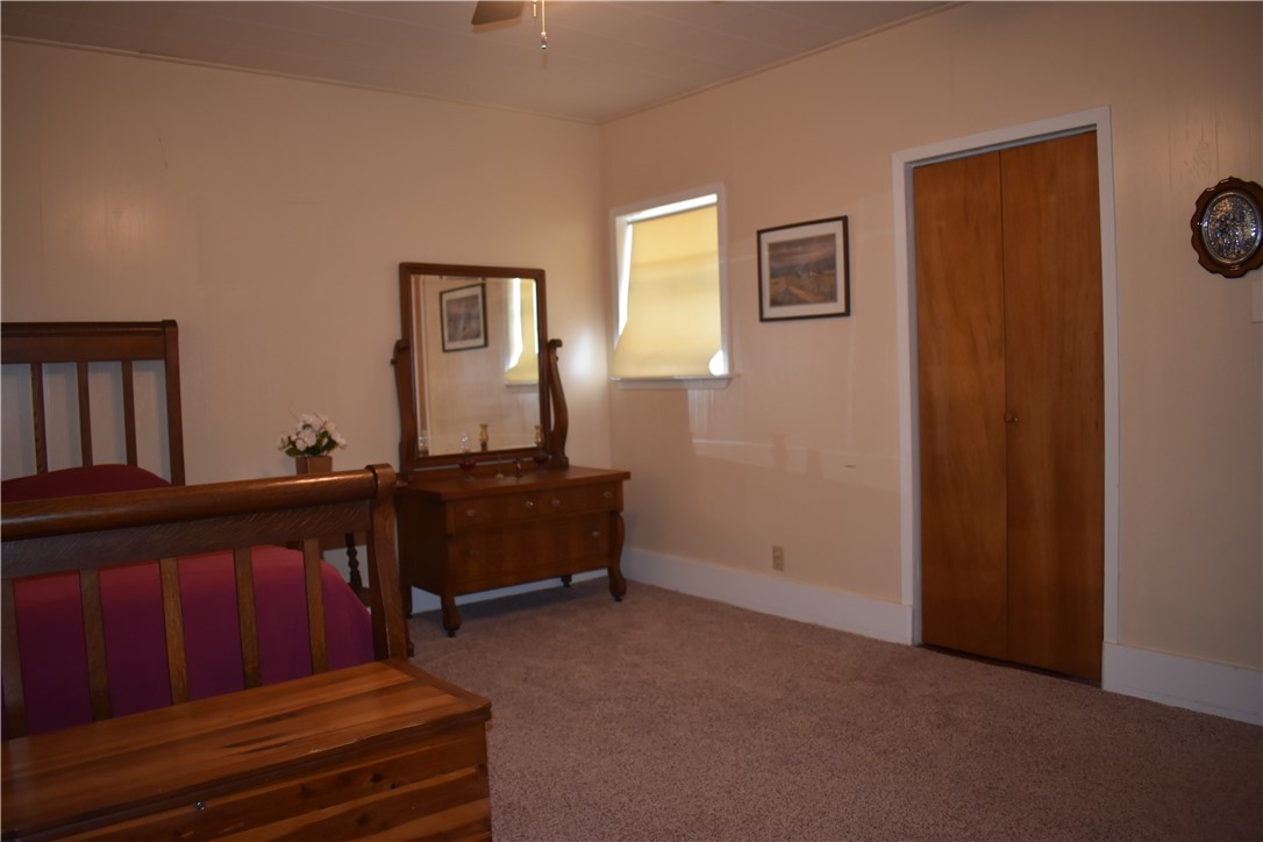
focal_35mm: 27
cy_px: 421
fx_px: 947
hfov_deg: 67.4
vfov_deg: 47.9
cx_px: 632
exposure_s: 1/60
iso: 800
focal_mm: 18
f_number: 3.5
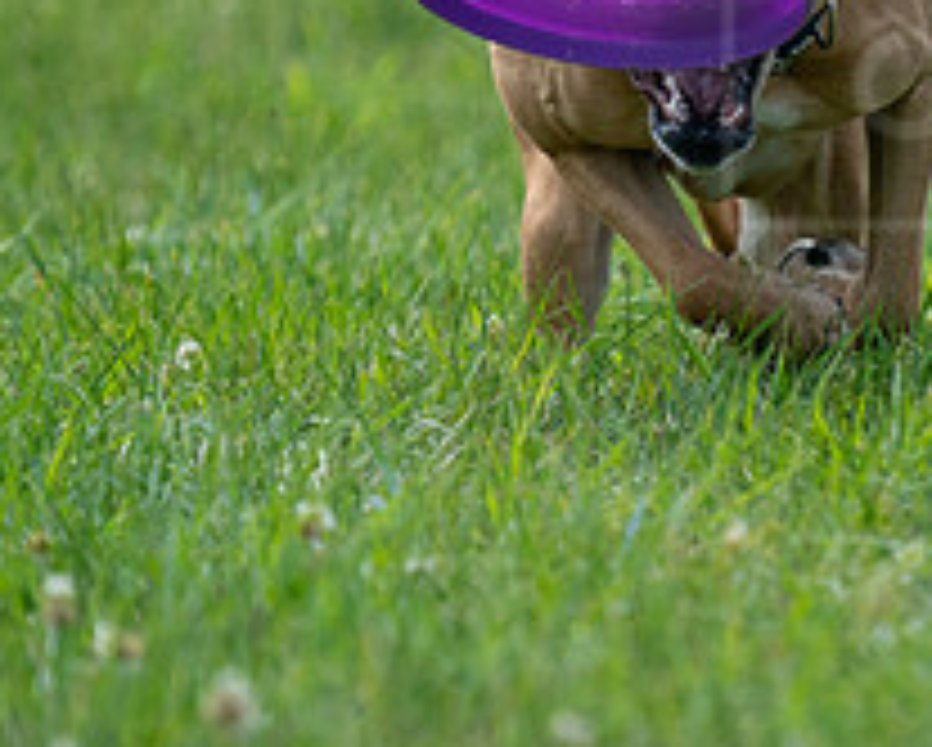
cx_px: 1153
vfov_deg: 1.4
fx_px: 30647
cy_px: 160
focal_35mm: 1110
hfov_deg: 1.7
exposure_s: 1/4000
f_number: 6.3
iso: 1600
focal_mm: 422
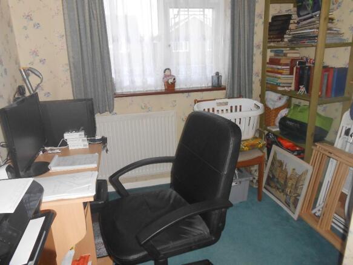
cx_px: 176
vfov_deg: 53.0
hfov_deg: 67.3
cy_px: 132
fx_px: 265
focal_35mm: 26
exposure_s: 1/25
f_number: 3.5
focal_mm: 4.6
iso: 200
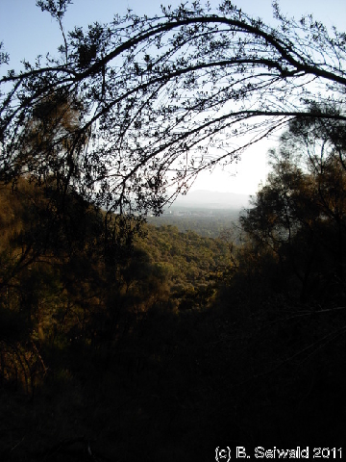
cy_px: 231
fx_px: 506
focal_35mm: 38
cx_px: 173
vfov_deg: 49.0
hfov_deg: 37.7
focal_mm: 6.3
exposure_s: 1/592
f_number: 2.9
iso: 79
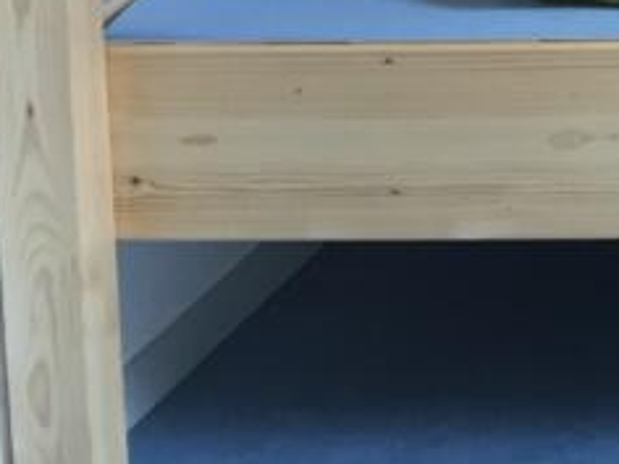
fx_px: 2253
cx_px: 1225
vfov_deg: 10.7
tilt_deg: -5.8
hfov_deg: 13.5
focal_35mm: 126
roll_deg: +0.5
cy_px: -495
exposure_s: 1/33
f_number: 2.2
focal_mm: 4.15
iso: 100
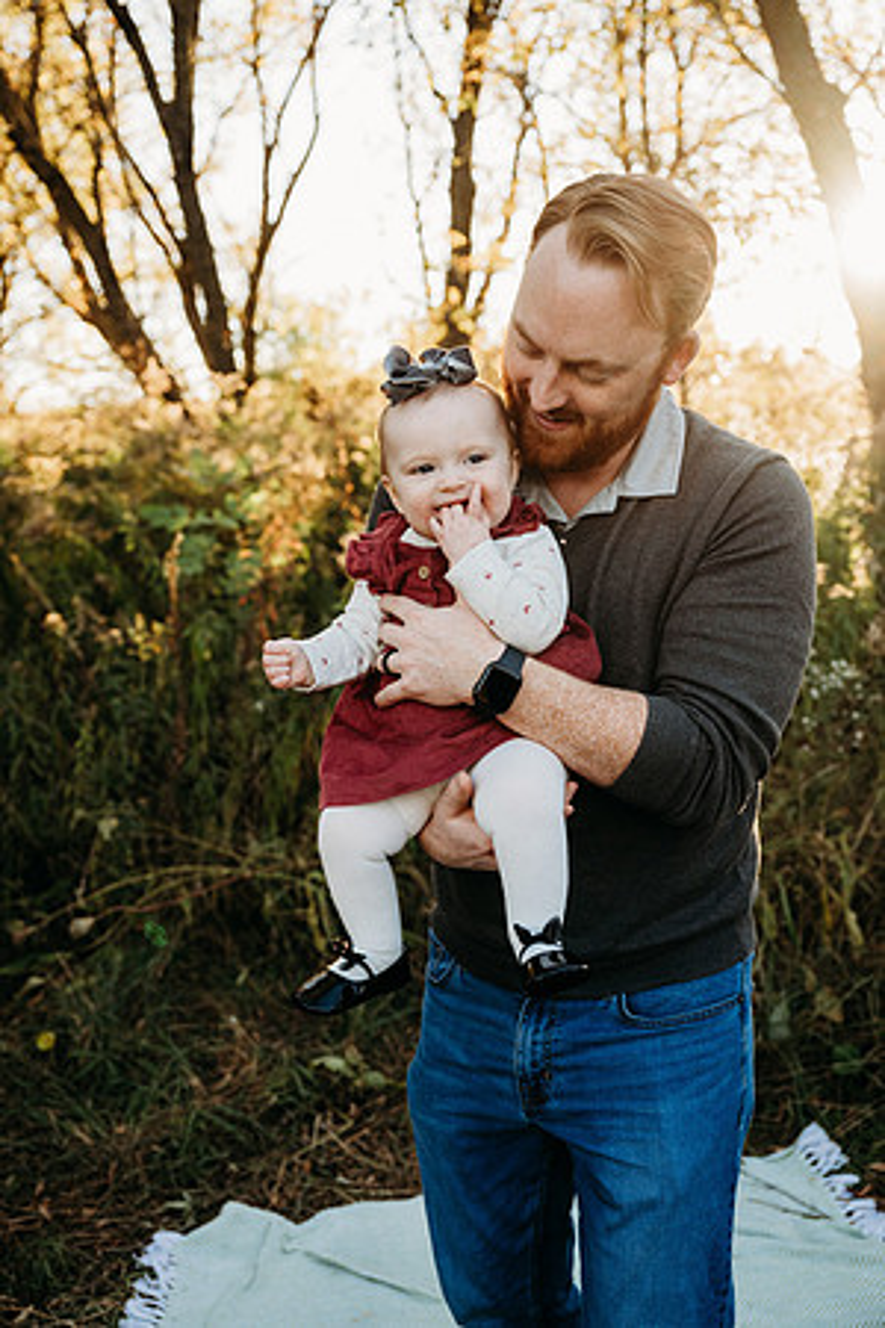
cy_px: 664
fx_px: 1401
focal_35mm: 38
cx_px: 442
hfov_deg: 35.1
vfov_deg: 50.7
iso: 640
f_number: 3.5
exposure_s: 1/640
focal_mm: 38
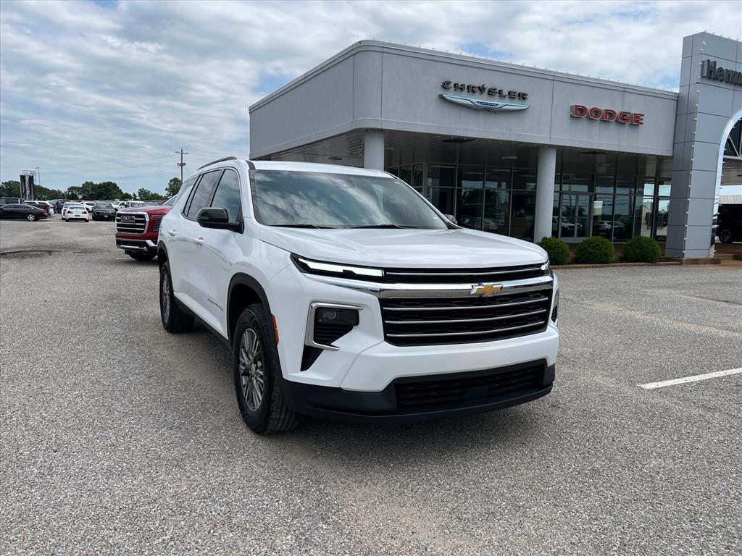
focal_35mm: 26
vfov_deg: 53.1
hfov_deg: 67.3
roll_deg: -2.7
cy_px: 278
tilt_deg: -8.0
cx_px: 371
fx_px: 557
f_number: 1.5
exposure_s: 1/4115
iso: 50
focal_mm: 5.7
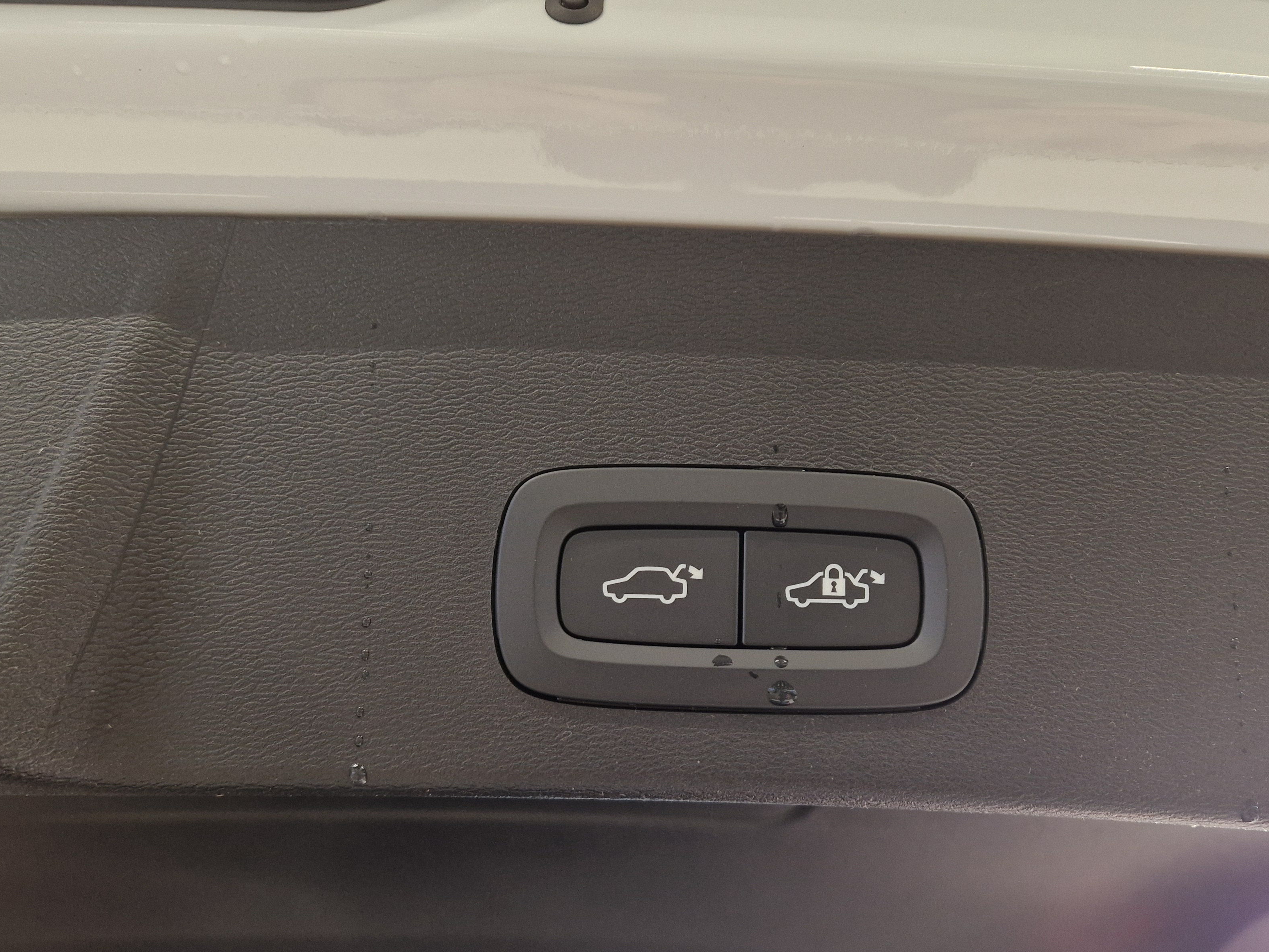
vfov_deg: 47.8
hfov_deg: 61.5
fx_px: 1063
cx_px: 699
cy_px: 593
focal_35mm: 29
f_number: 1.8
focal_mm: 5.4
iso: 250
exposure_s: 1/100
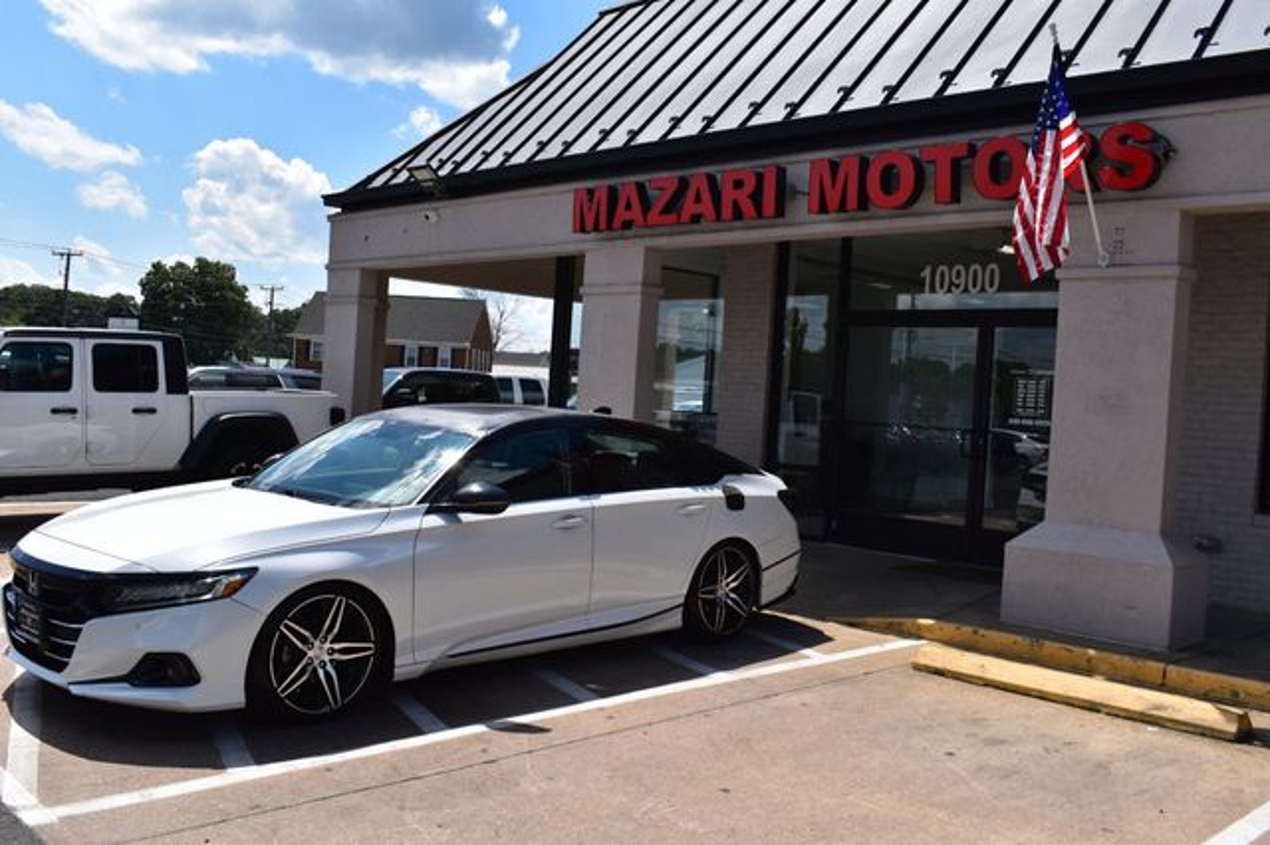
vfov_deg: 38.3
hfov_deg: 55.1
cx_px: 635
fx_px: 1216
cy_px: 422
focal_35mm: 34
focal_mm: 23
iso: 220
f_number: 11
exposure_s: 1/500
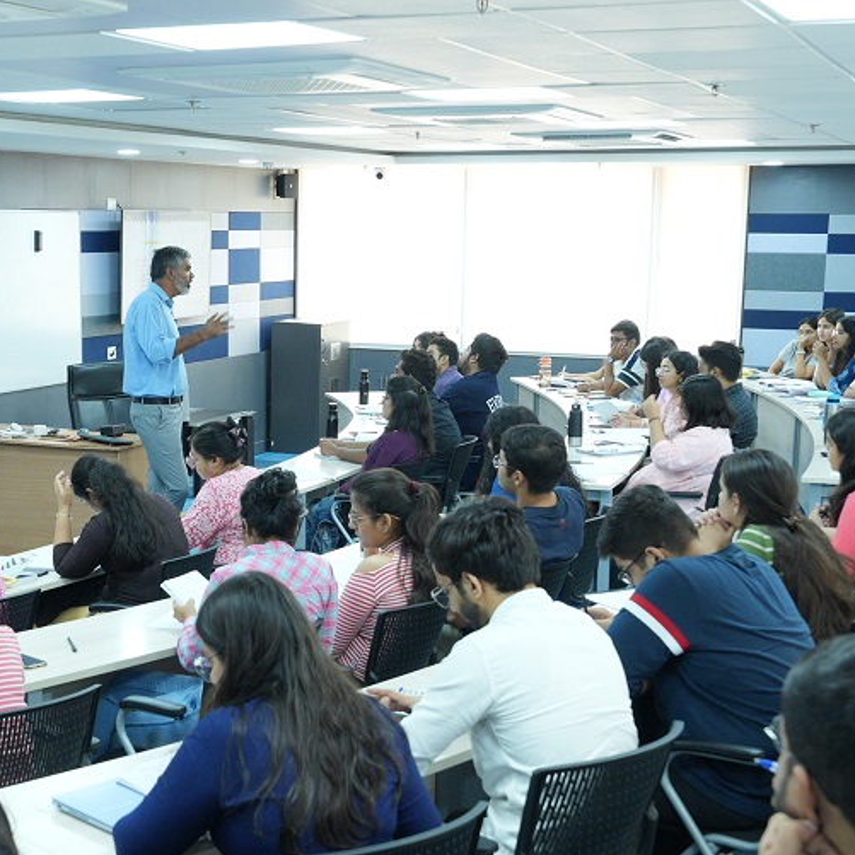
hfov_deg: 29.7
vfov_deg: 29.9
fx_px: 1593
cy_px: 535
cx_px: 246
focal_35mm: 57
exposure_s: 1/100
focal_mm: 24
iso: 1250
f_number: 4.5
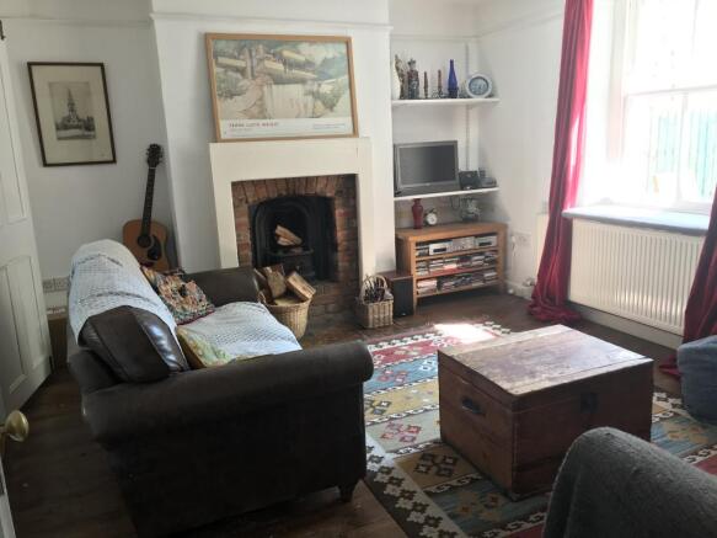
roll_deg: +3.1
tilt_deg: -12.5
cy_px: 269
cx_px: 358
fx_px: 580
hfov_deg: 63.5
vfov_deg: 49.7
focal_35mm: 28
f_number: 1.8
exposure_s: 1/33
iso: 40
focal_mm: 3.99
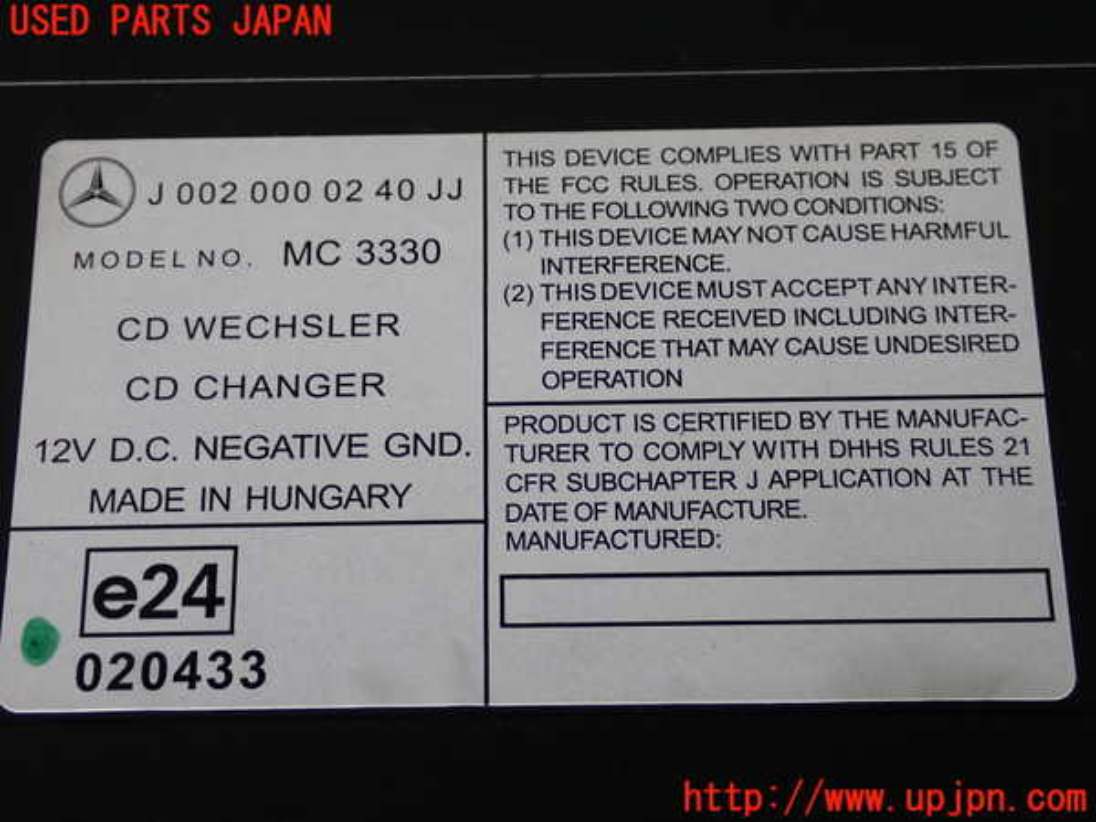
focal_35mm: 50
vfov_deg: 29.1
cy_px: 411
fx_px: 1583
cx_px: 548
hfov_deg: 38.2
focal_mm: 9.01
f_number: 3.2
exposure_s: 1/125
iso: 200
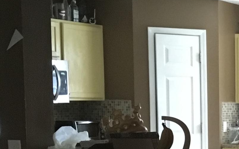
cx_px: 370
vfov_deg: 11.1
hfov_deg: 16.4
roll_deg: -1.8
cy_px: 184
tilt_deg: -6.3
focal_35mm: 115
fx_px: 749
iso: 250
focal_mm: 4.15
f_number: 2.2
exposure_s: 1/15
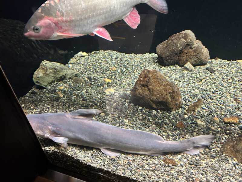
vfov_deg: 53.1
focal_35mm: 26
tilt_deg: -36.8
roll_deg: +3.5
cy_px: 91
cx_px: 121
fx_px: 182
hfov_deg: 67.3
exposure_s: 1/40
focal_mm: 5.7
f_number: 1.5
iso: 640
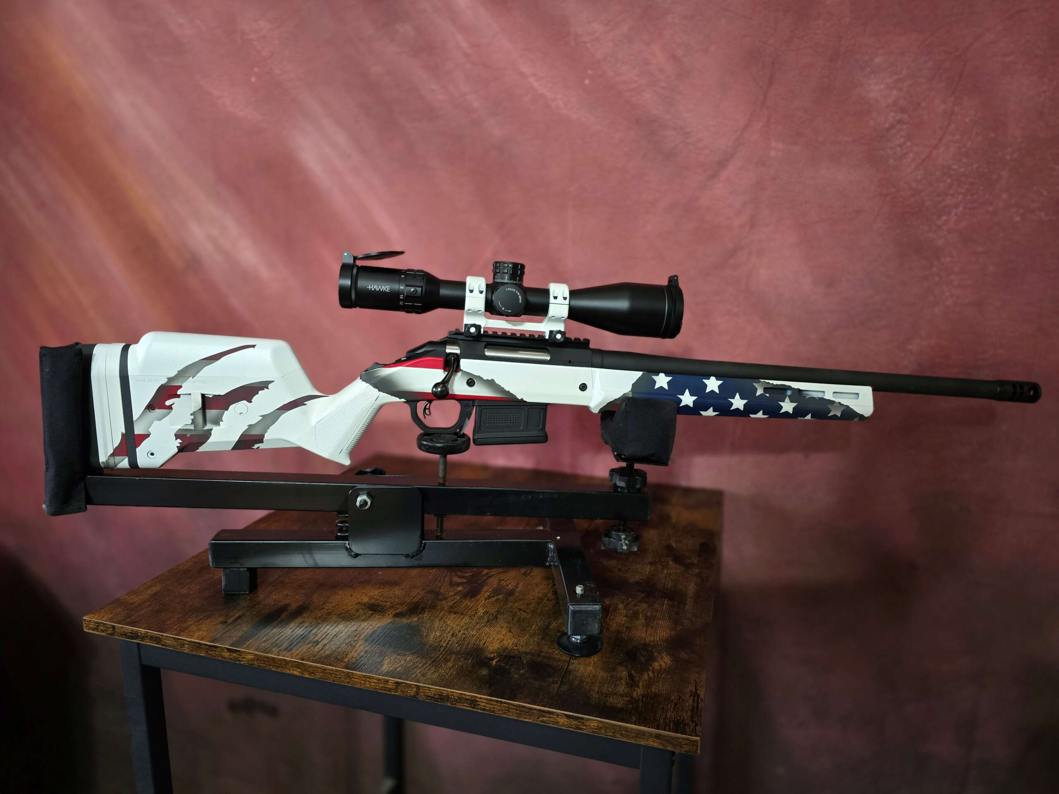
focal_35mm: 23
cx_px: 530
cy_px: 397
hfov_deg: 73.9
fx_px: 704
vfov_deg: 58.9
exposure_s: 1/60
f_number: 1.7
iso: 640
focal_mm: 6.3
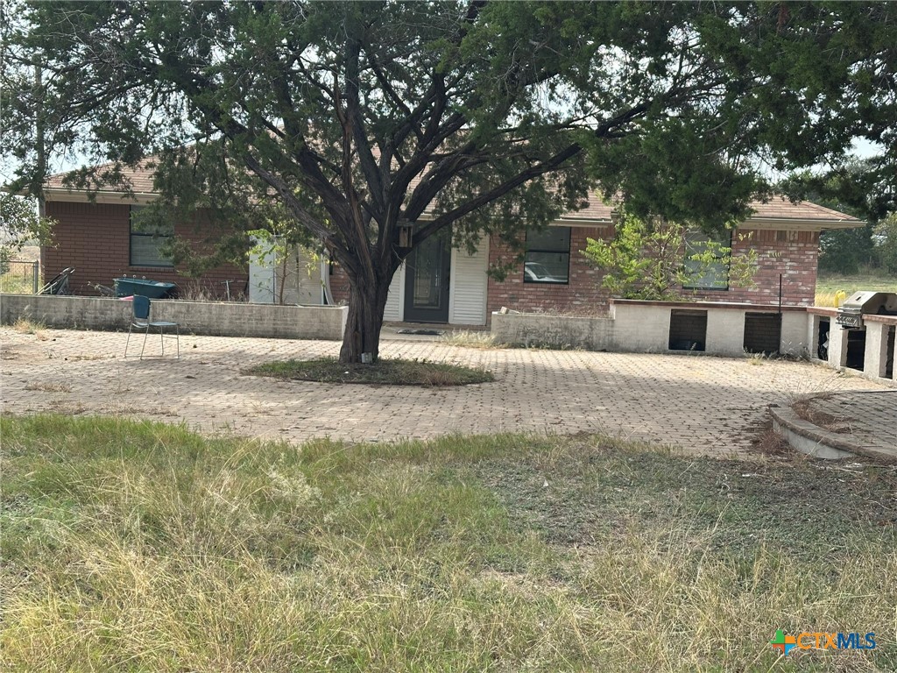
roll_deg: -1.9
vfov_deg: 30.3
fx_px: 1244
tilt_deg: -2.3
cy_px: 336
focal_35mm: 48
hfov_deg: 39.7
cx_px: 448
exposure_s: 1/1289
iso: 64
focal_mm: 6.86
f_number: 1.78
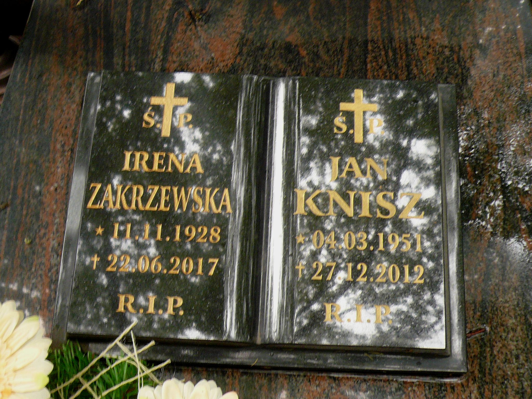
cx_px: 266
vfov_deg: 32.2
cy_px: 200
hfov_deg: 42.1
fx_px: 692
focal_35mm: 45
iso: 100
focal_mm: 4.9
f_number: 2.9
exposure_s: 1/25
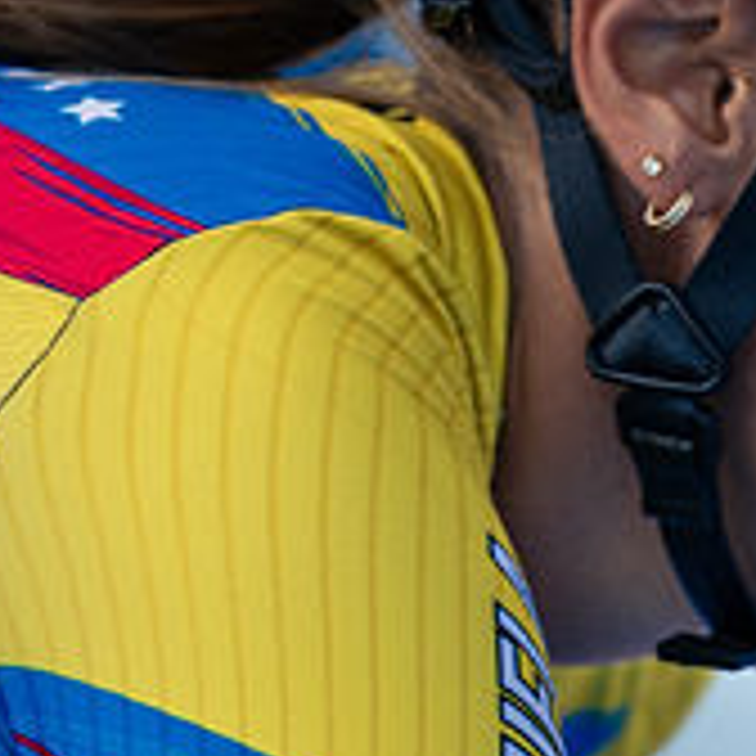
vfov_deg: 1.1
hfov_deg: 1.1
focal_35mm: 1617
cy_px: 665
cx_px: 202
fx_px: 39954
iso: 125
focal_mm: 300
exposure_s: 1/2000
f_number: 2.8
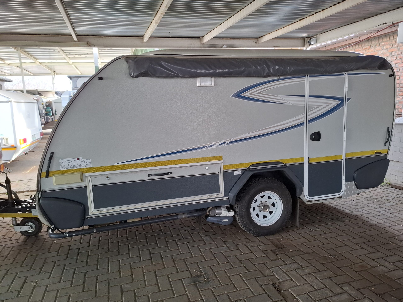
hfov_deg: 73.9
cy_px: 151
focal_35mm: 23
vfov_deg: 58.9
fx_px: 268
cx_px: 202
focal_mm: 5.54
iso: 250
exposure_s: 1/120
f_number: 1.8
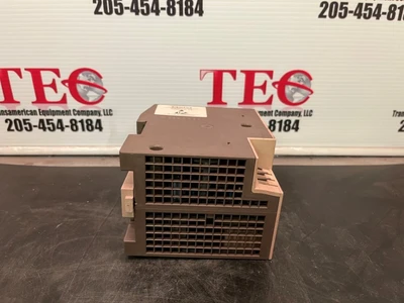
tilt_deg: -22.5
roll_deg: -0.7
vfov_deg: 53.1
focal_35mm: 26
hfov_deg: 67.3
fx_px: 303
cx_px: 202
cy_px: 152
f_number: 1.6
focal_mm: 5.1
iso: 200
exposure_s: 1/59
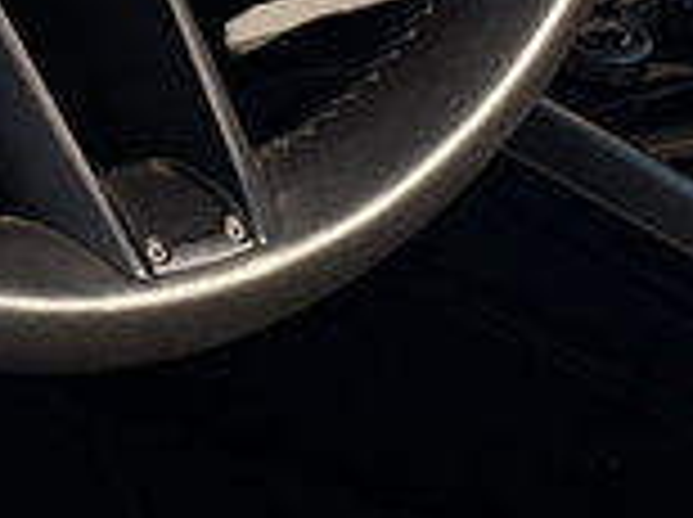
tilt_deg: -11.1
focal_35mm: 240
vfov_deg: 6.0
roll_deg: +2.8
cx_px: 50
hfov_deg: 8.2
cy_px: -486
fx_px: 4797
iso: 80
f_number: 1.78
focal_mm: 6.76
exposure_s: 1/4329
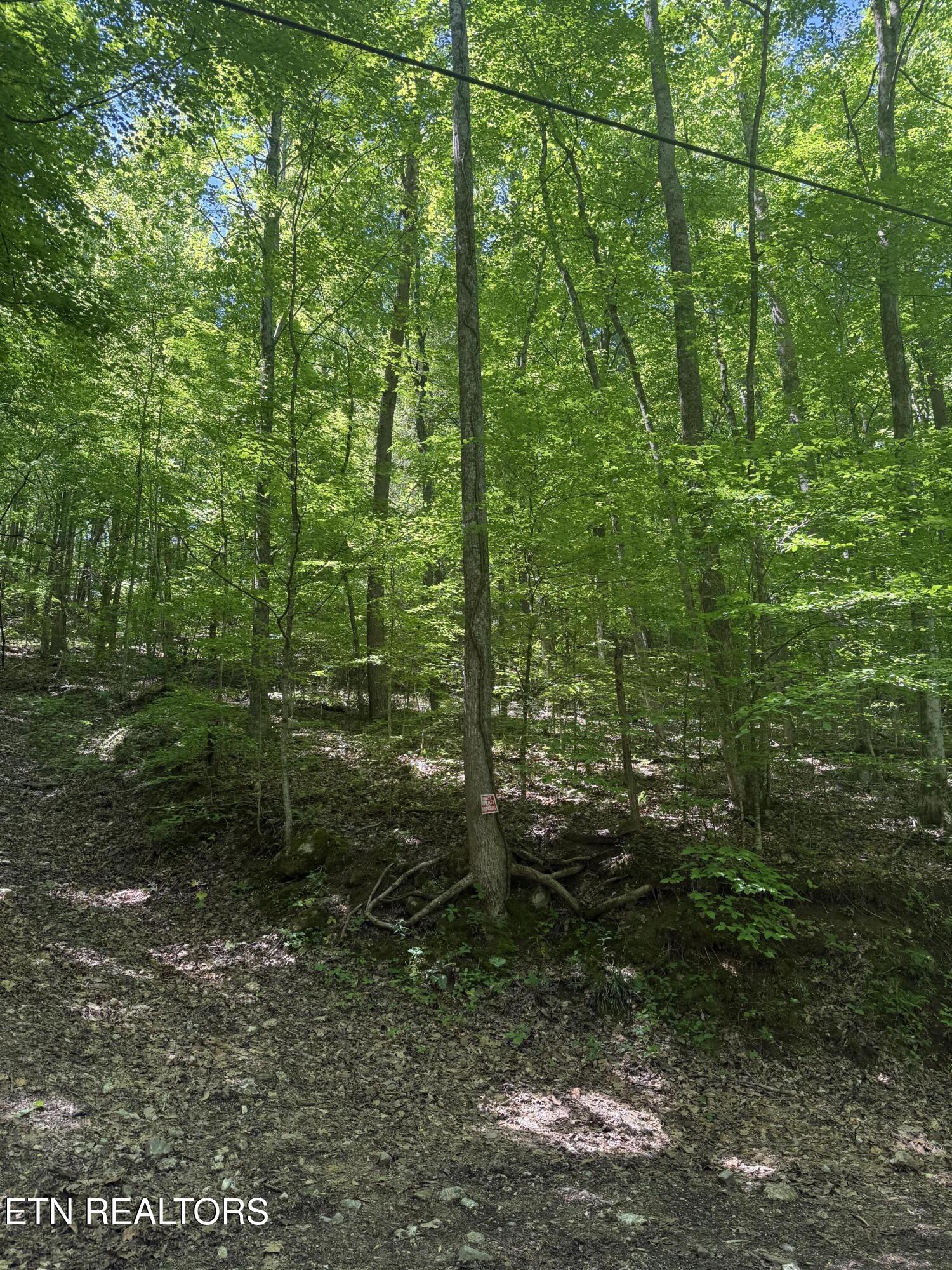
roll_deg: +1.2
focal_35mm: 24
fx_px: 880
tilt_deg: +20.0
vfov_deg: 71.6
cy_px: 635
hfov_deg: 56.8
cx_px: 476
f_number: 1.78
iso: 100
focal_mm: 6.76
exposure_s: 1/211
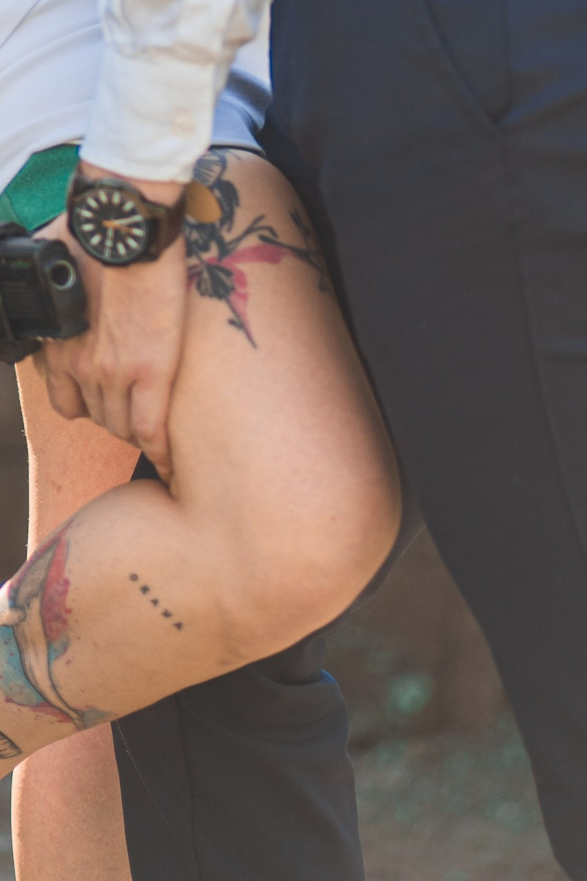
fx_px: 6210
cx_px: 140
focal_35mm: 254
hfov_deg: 5.4
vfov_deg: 8.0
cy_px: -219
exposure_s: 1/800
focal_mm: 85
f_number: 1.8
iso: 160
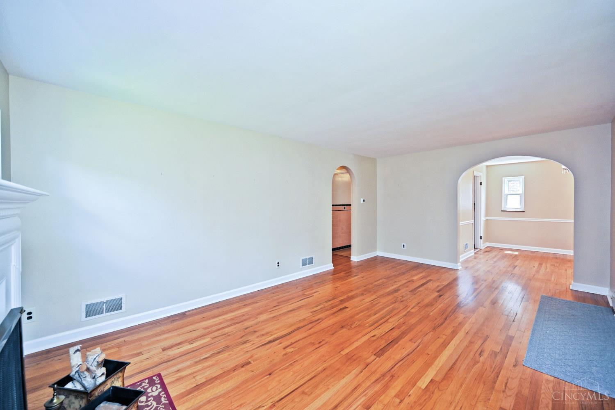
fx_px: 239
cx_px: 308
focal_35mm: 14
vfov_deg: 81.2
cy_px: 205
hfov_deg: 104.3
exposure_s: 1/60
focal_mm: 14
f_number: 4
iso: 560
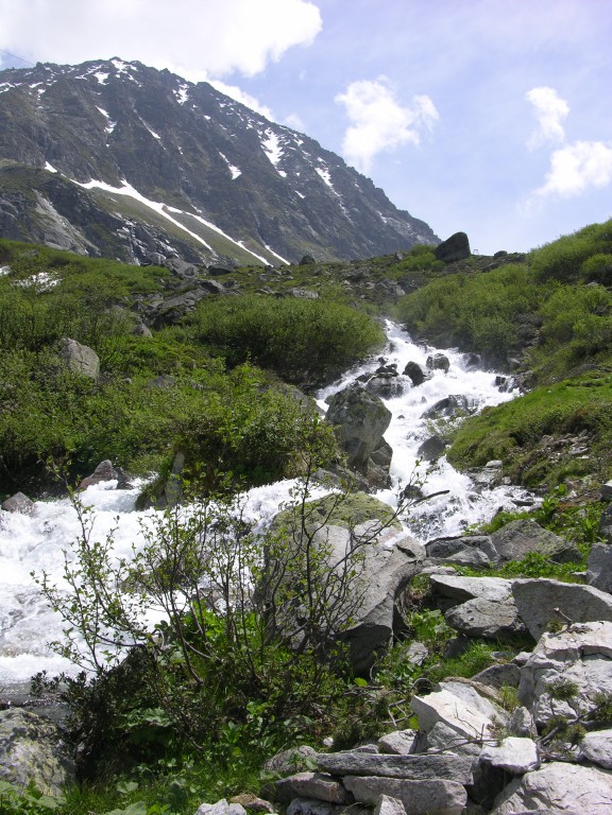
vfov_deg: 52.6
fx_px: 825
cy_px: 408
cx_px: 306
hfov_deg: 40.7
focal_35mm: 35
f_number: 6.3
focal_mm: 8.9
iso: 50
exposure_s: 1/280
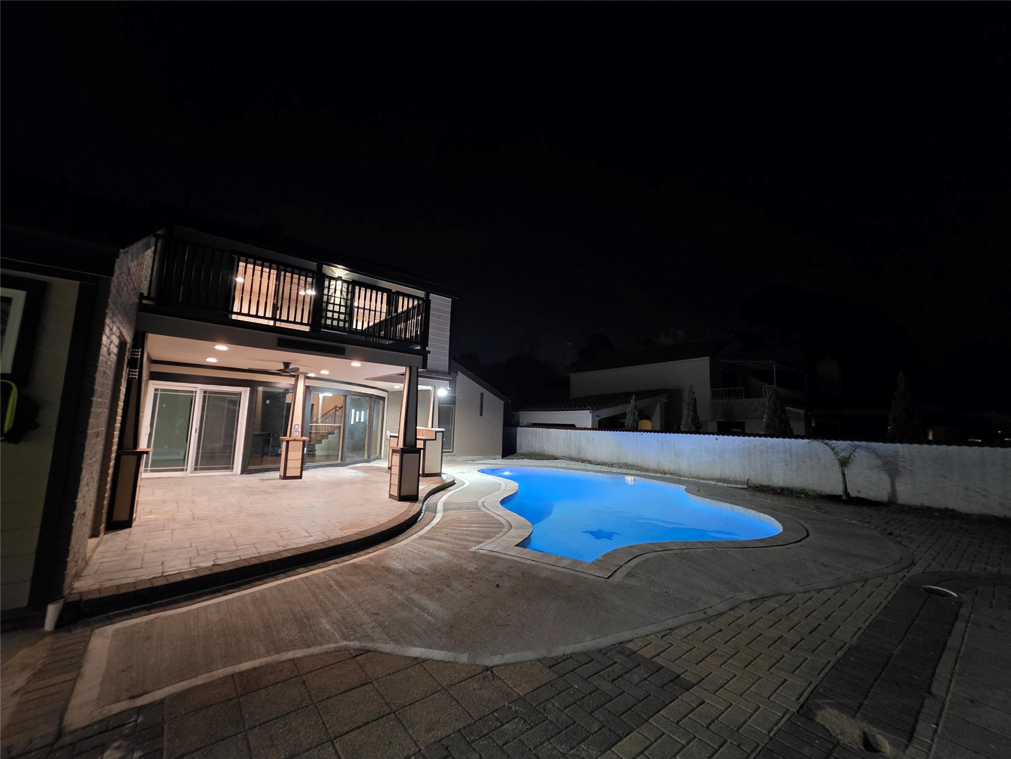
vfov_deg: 89.9
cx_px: 506
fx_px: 380
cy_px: 380
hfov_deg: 106.2
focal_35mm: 13
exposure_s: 1/40
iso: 1000
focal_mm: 2.2
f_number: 1.9
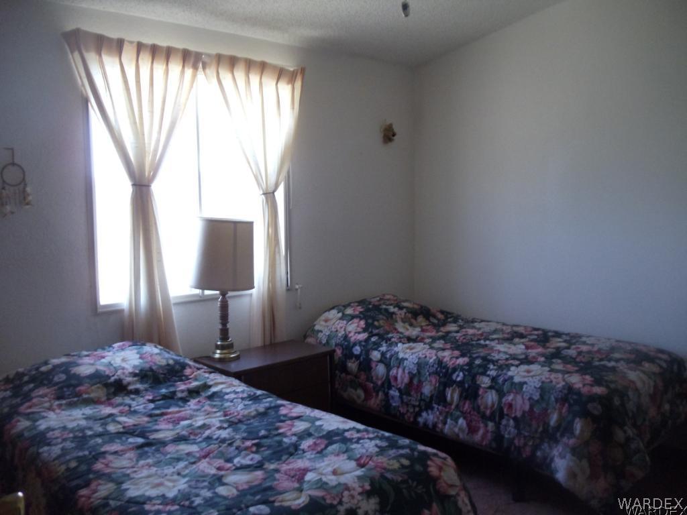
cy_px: 258
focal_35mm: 44
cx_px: 344
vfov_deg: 32.9
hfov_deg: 42.9
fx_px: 873
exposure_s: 1/50
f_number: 3.5
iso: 400
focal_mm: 6
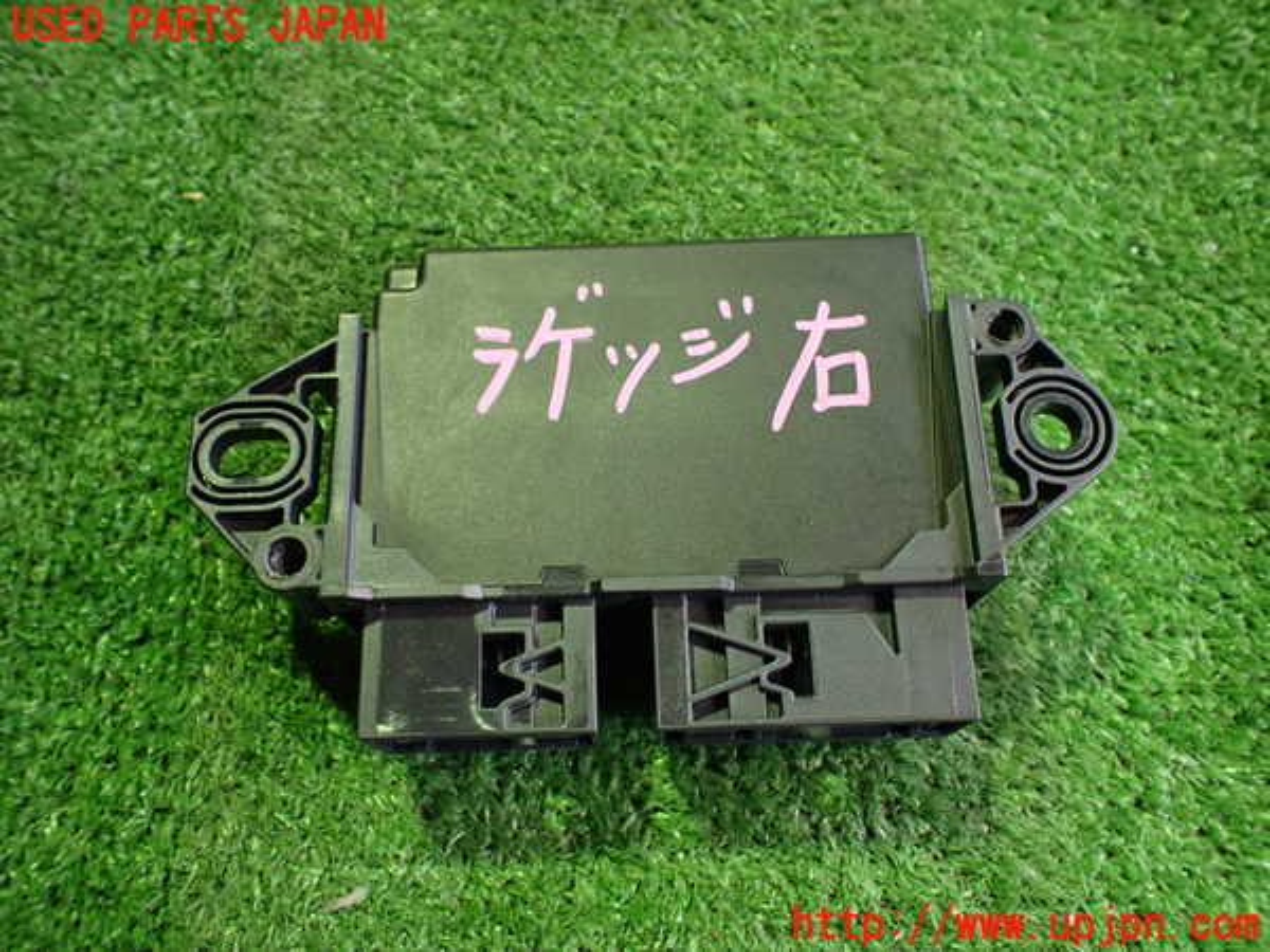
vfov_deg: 46.8
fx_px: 1101
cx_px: 635
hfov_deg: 60.0
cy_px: 476
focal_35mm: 30
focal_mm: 5.4
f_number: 2.3
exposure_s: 1/40
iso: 800
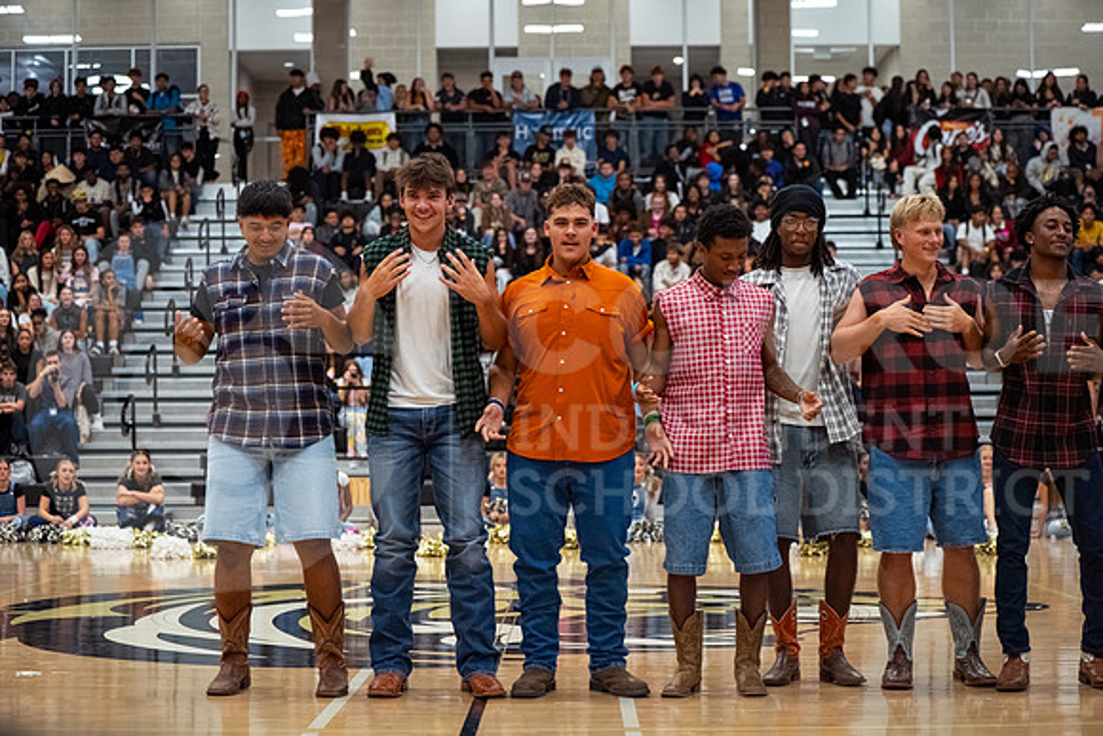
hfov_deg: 28.8
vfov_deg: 19.5
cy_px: 368
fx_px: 2145
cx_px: 552
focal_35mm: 70
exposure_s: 1/1000
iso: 3200
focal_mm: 70
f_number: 3.2
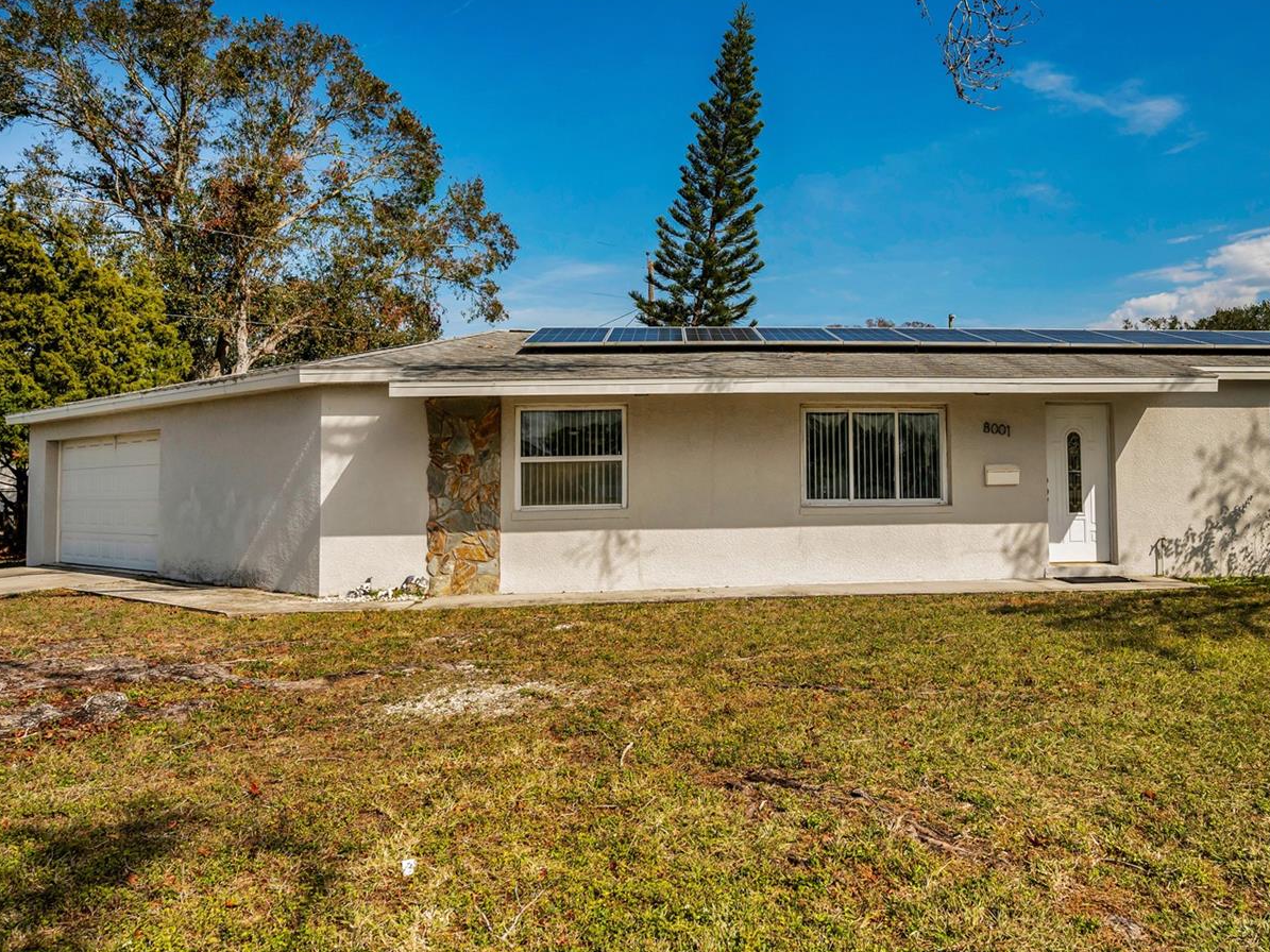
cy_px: 488
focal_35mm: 27
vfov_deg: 51.3
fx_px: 990
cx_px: 776
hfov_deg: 64.6
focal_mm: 21
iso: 250
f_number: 7.1
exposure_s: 1/3200
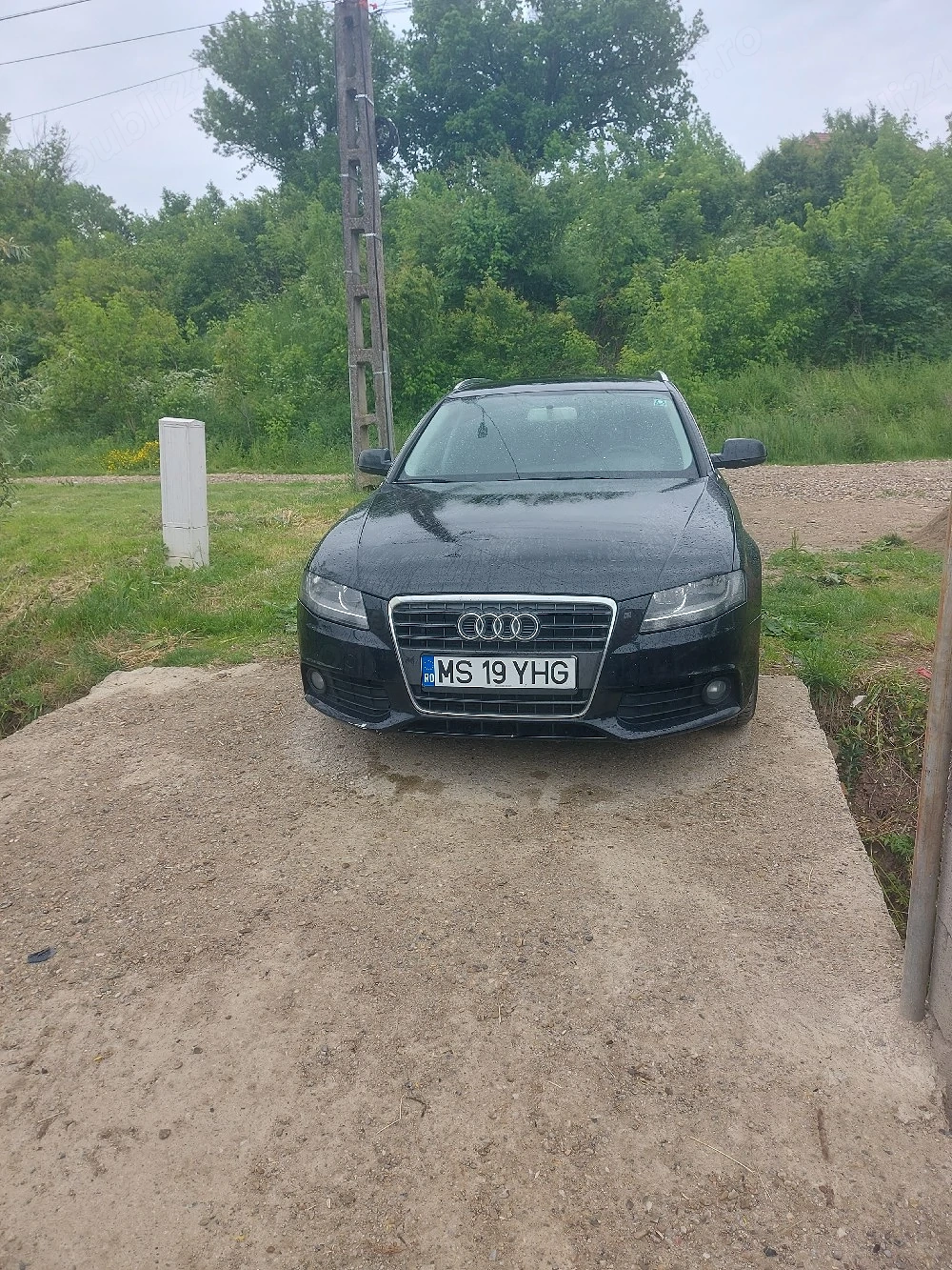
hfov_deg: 56.8
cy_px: 635
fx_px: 880
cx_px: 476
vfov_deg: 71.6
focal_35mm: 24
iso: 32
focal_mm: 5.23
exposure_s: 1/294
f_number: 1.8
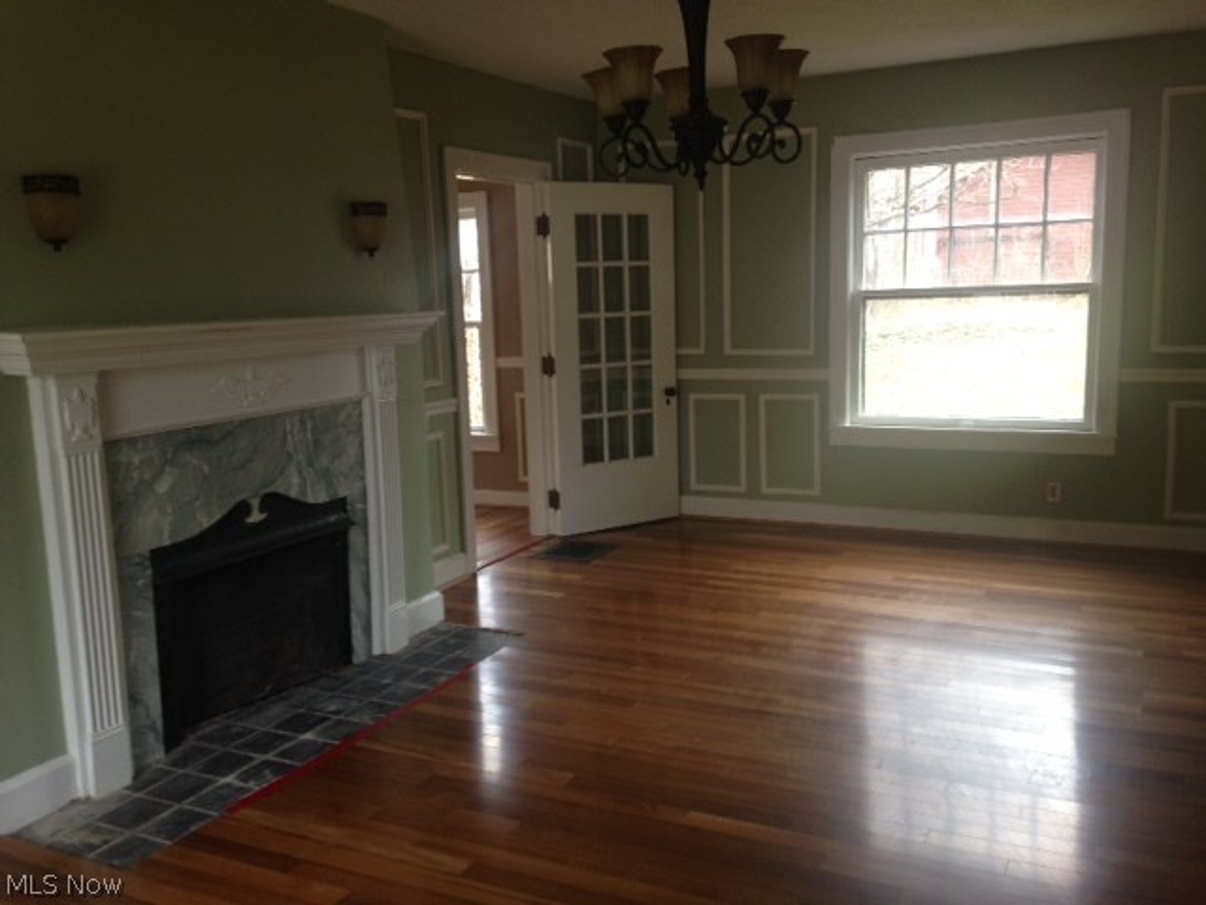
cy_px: 452
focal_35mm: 33
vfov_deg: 42.9
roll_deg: -0.4
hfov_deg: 55.4
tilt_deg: -9.1
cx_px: 603
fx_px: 1150
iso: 50
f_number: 2.4
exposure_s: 1/40
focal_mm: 4.12
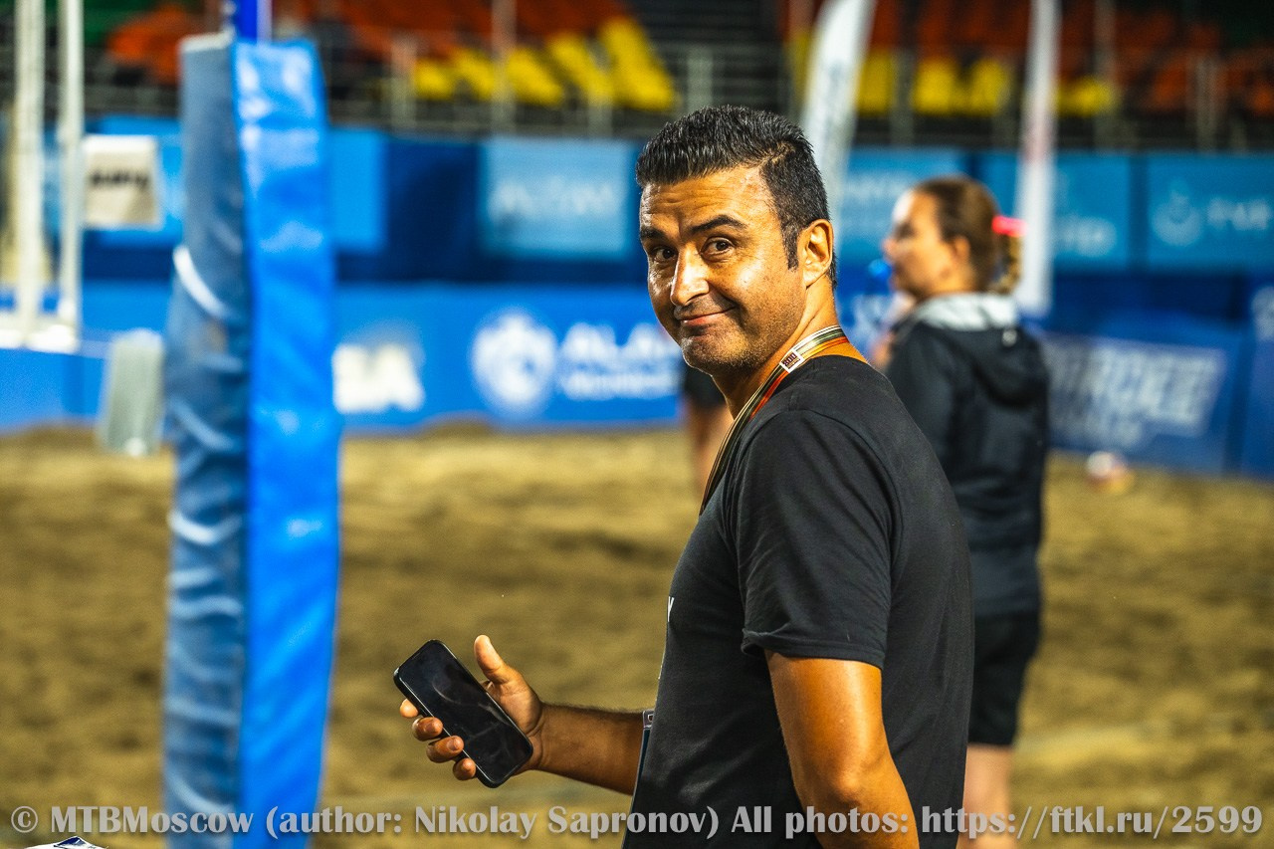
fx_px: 3503
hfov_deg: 20.6
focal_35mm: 99
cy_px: 424
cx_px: 637
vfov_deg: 13.8
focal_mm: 99
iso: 2000
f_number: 3.5
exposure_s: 1/2000
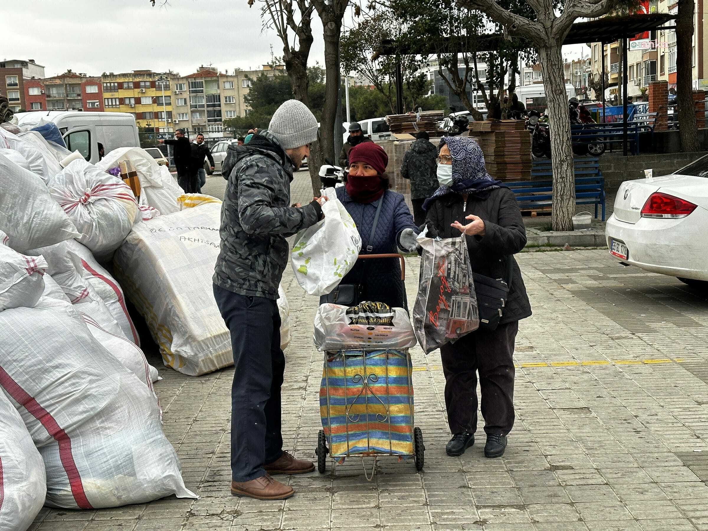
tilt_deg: -7.0
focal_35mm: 48
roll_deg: +3.9
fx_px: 982
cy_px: 266
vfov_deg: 30.3
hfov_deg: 39.7
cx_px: 354
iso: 64
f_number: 1.78
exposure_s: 1/584
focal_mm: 6.86
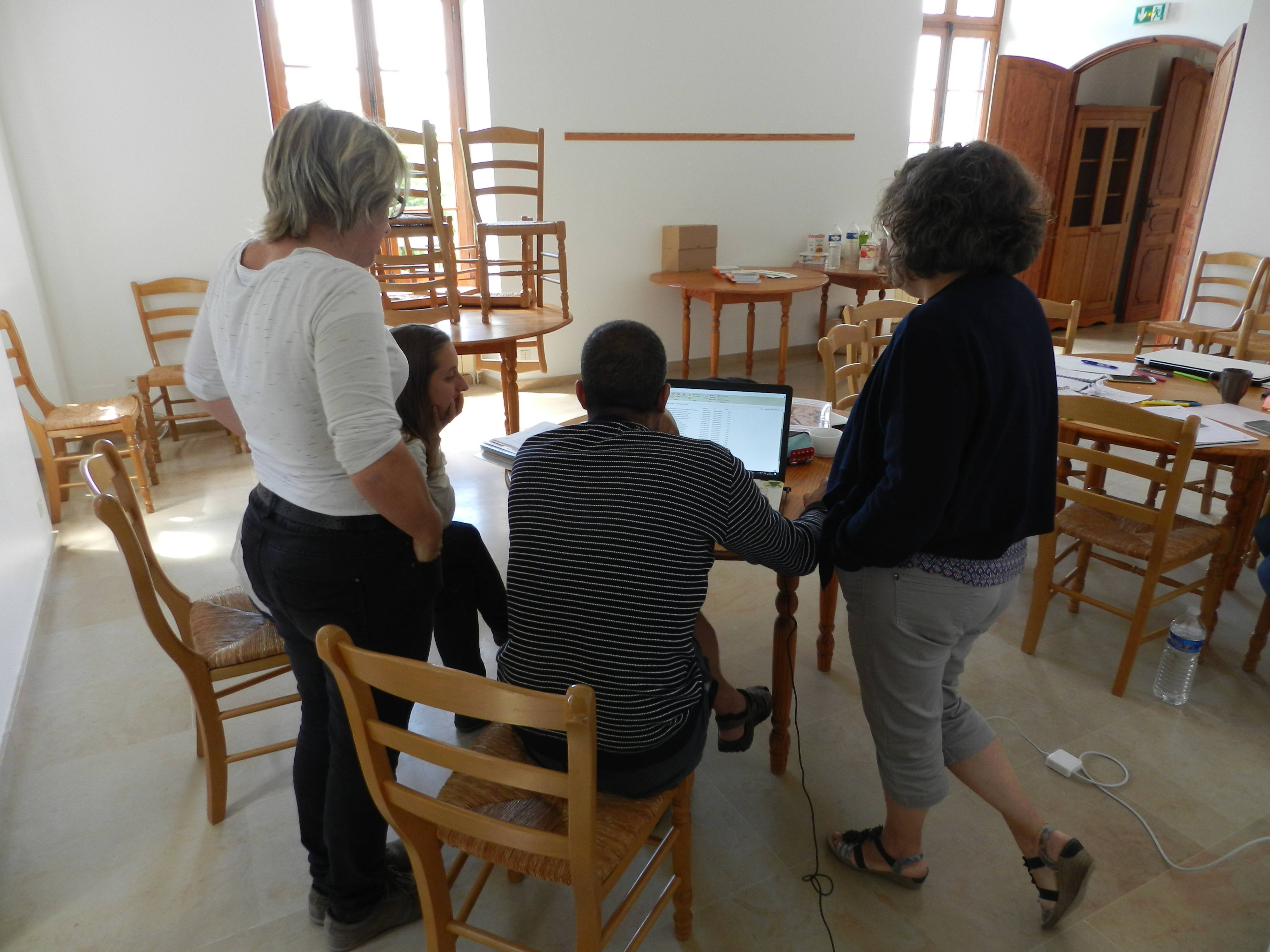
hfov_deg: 73.9
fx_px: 844
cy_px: 476
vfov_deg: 58.9
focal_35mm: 23
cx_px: 635
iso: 160
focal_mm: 4
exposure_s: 1/30
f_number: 3.4
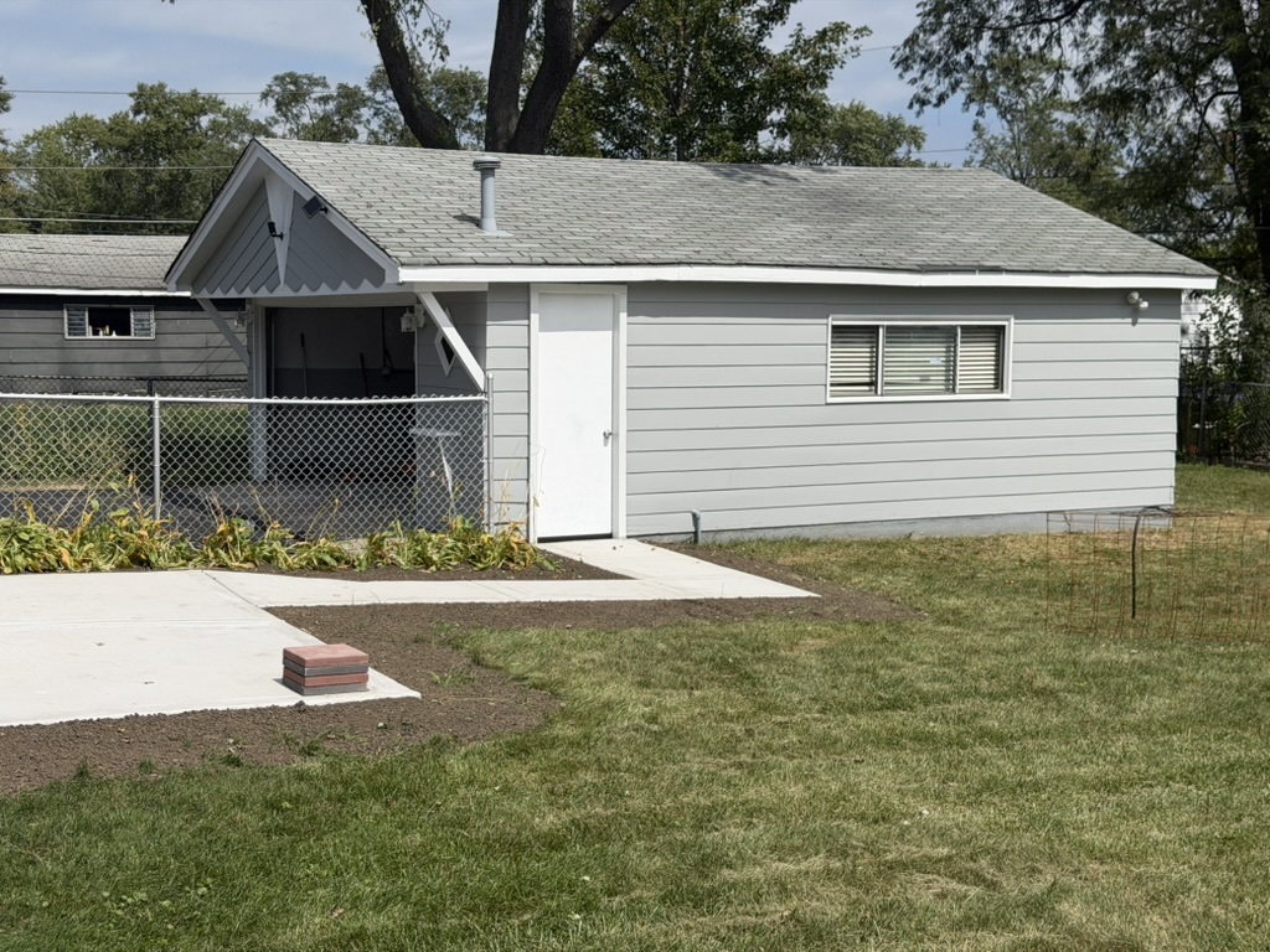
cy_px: 476
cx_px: 635
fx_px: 1761
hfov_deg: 39.7
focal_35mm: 48
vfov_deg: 30.3
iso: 64
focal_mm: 6.76
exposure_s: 1/9901
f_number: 1.78
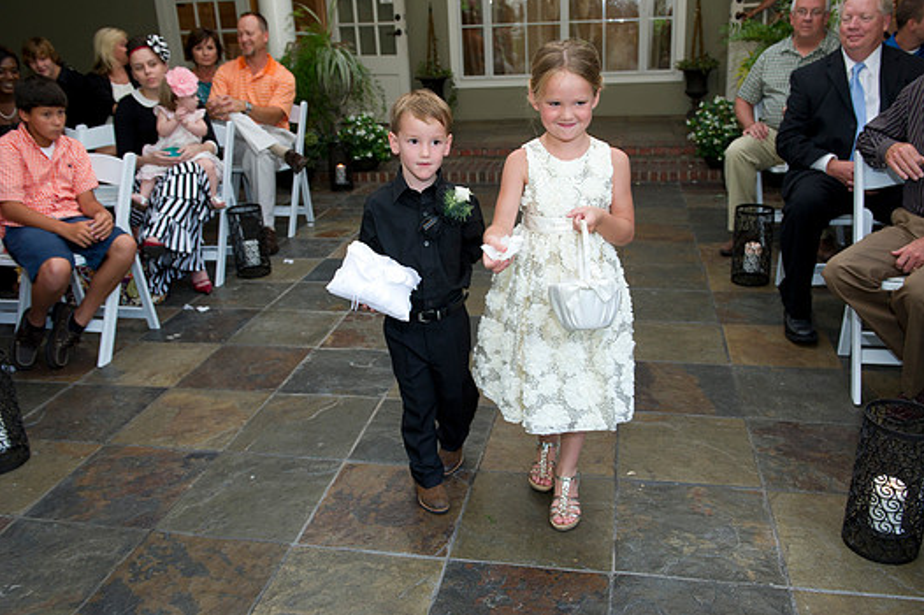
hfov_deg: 58.7
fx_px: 821
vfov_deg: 41.1
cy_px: 306
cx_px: 480
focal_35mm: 32
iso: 800
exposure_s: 1/100
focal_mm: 29
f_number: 5
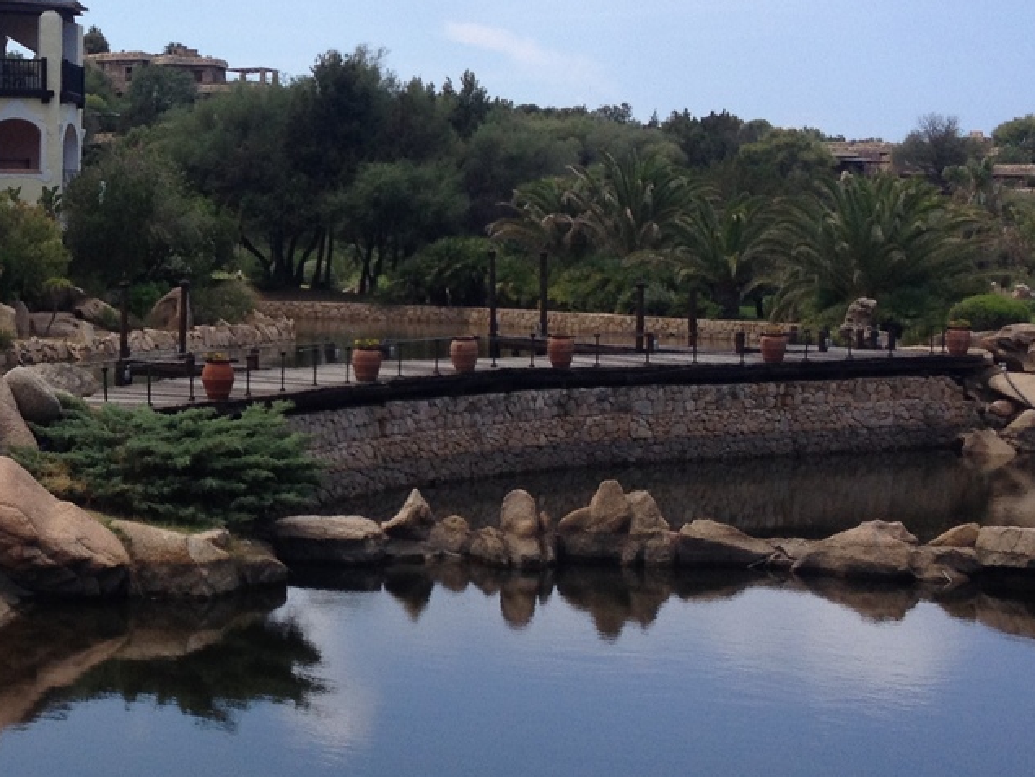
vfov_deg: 16.7
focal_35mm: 88
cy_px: 261
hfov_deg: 21.3
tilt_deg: -3.4
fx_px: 2631
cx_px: -44
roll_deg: -0.1
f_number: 2.4
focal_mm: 4.28
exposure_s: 1/1175
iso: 50
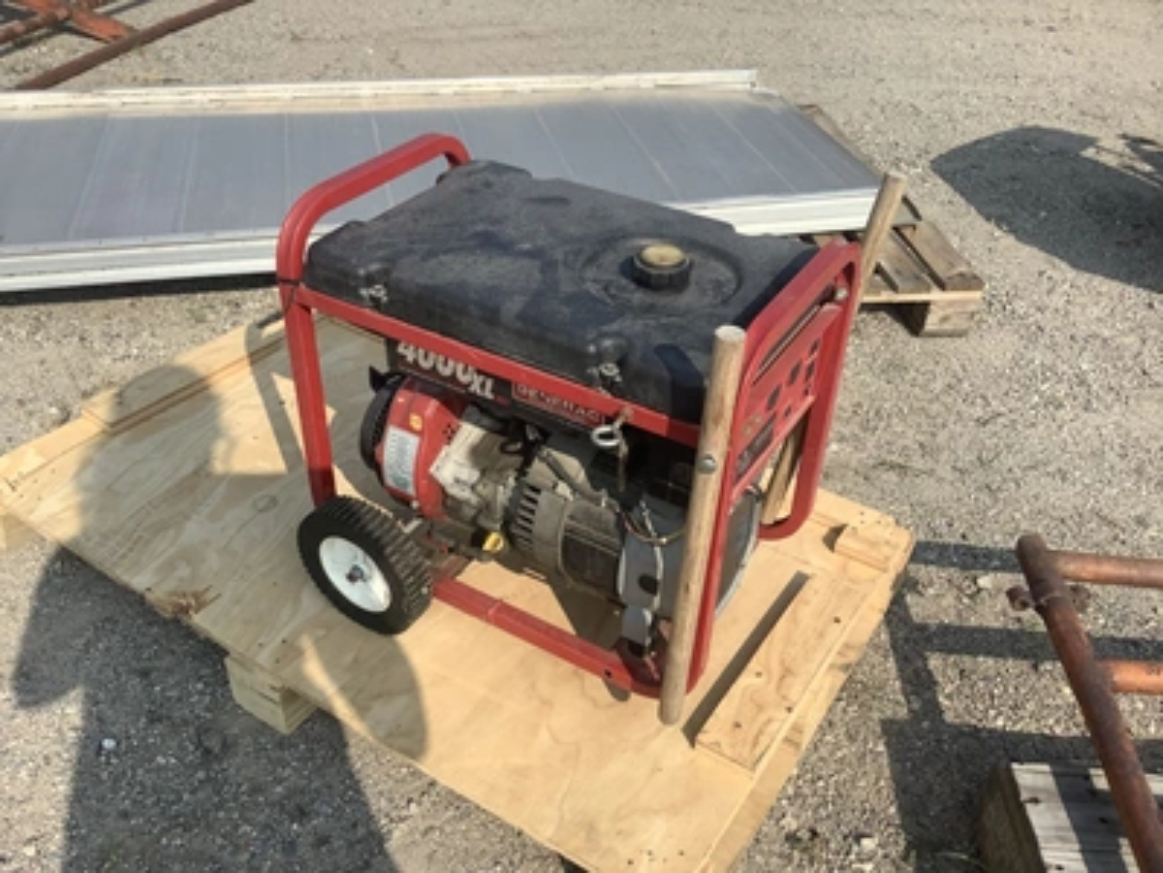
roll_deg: -5.2
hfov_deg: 58.4
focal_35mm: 31
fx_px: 1042
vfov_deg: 45.4
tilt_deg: -33.4
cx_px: 582
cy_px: 436
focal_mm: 3.3
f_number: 2.4
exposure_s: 1/1314
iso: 25
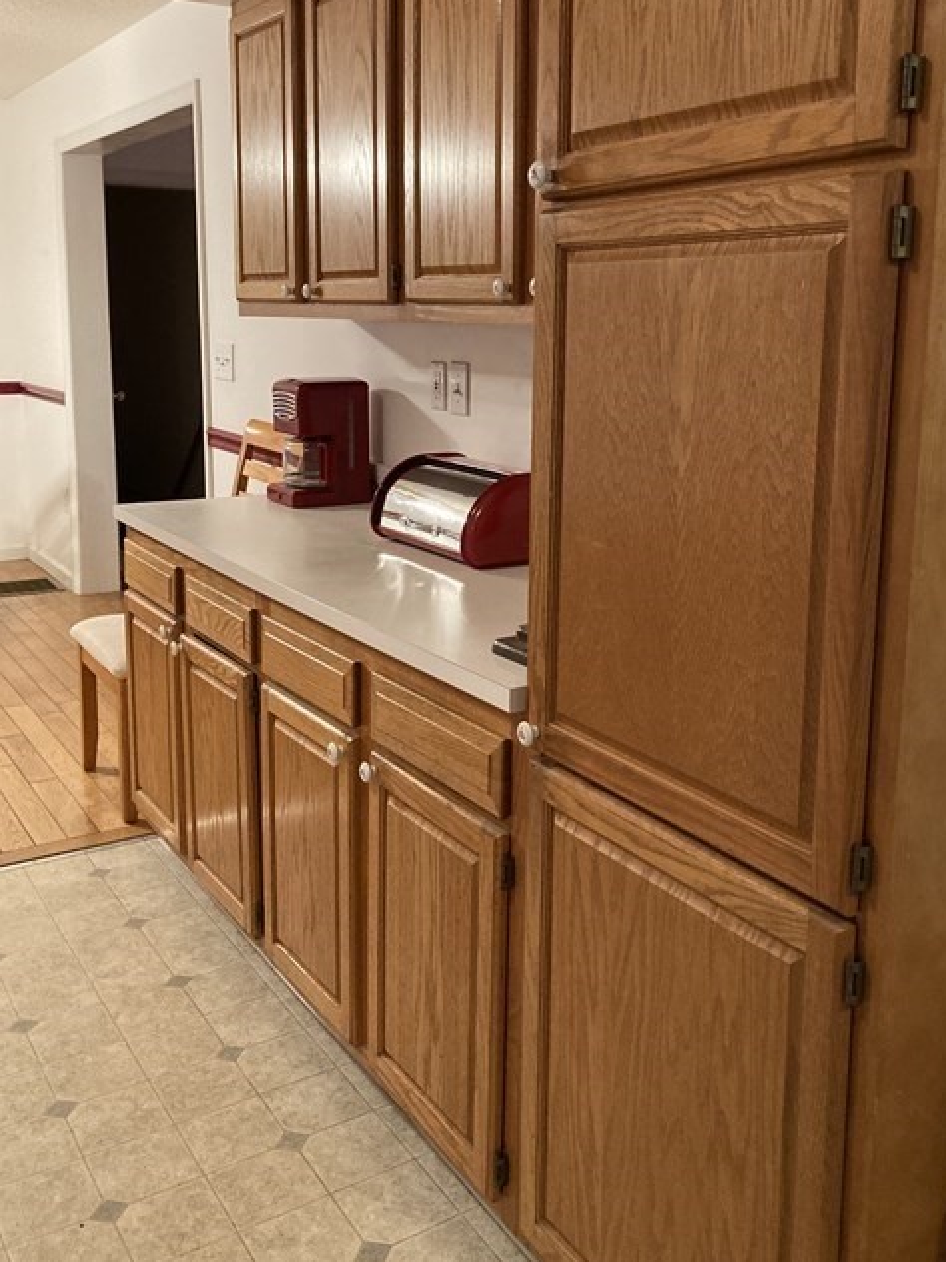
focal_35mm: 34
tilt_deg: -10.1
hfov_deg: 41.8
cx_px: 511
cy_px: 531
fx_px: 1239
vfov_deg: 53.7
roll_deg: +0.3
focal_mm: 3.99
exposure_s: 1/40
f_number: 1.8
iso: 400
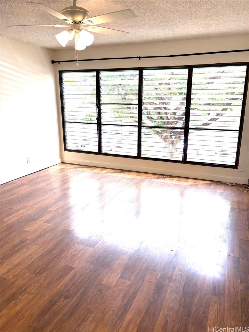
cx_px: 124
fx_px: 249
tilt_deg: -13.8
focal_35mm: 26
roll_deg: +1.5
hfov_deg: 53.1
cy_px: 166
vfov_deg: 67.3
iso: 64
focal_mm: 5.96
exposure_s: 1/291
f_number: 1.6
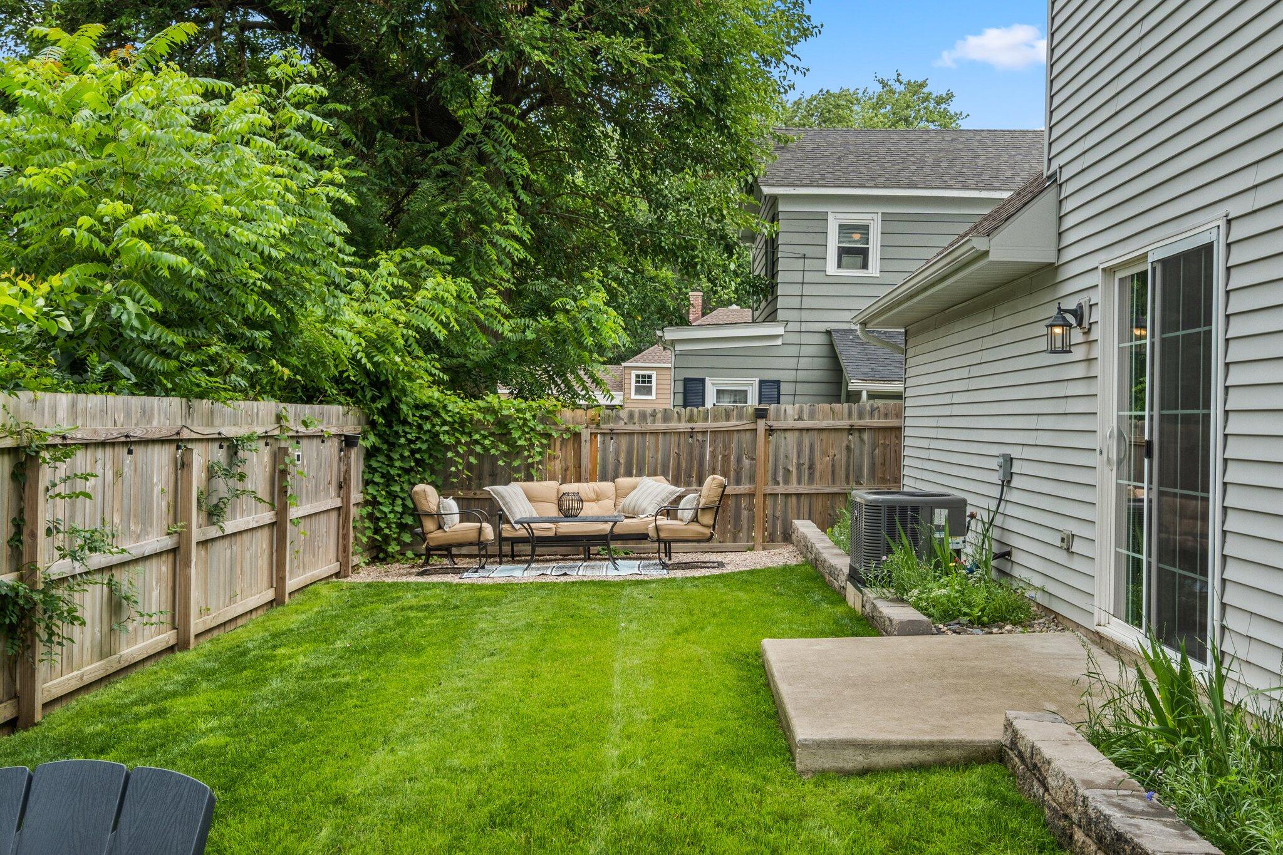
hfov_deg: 49.6
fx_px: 1390
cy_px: 428
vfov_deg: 34.2
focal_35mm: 39
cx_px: 642
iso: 400
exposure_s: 1/60
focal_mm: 26
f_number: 11
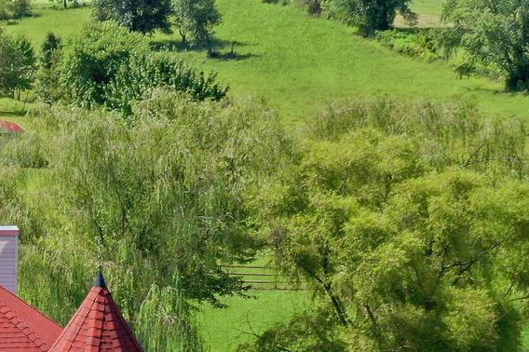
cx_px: -100
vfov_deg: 13.3
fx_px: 1483
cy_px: 371
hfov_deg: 19.1
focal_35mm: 101
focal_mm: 10.26
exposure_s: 1/160
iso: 100
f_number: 5.6
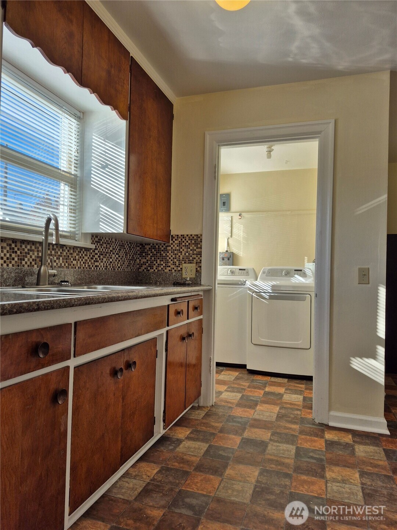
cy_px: 265
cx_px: 198
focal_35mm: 23
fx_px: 352
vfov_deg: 73.9
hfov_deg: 58.9
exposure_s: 1/365
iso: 25
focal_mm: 5.4
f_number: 1.8
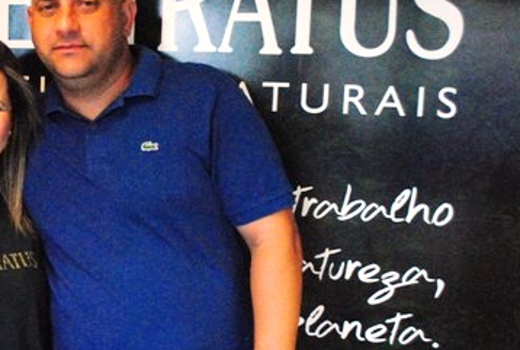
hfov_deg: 32.6
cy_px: 200
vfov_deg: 23.1
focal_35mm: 59
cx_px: 78
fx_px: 855
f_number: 4.5
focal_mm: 22
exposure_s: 1/320
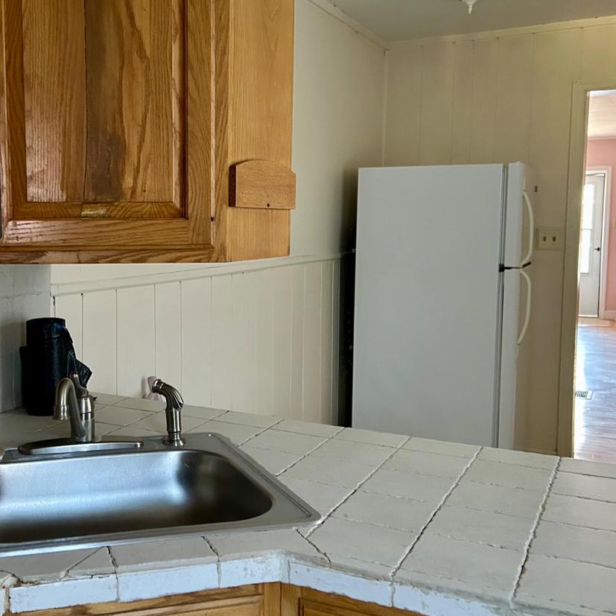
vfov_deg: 41.8
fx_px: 805
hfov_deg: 40.9
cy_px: 275
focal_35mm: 40
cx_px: 167
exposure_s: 1/40
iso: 500
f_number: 1.5
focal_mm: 5.7
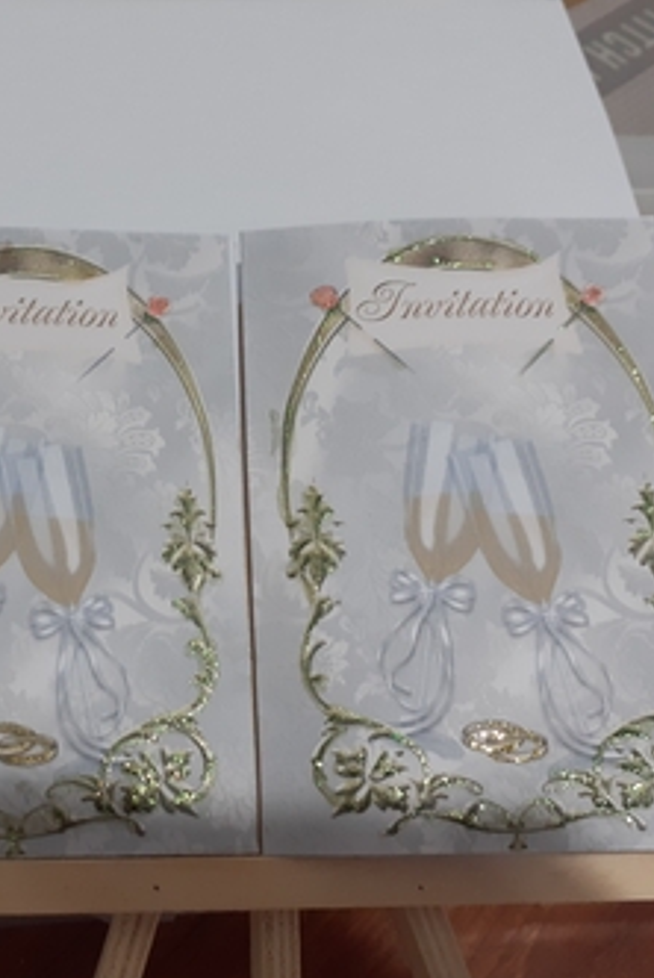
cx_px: 153
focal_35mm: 38
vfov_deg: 50.7
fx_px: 1033
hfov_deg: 34.3
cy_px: 493
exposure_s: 1/50
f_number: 1.9
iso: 125
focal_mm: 3.6
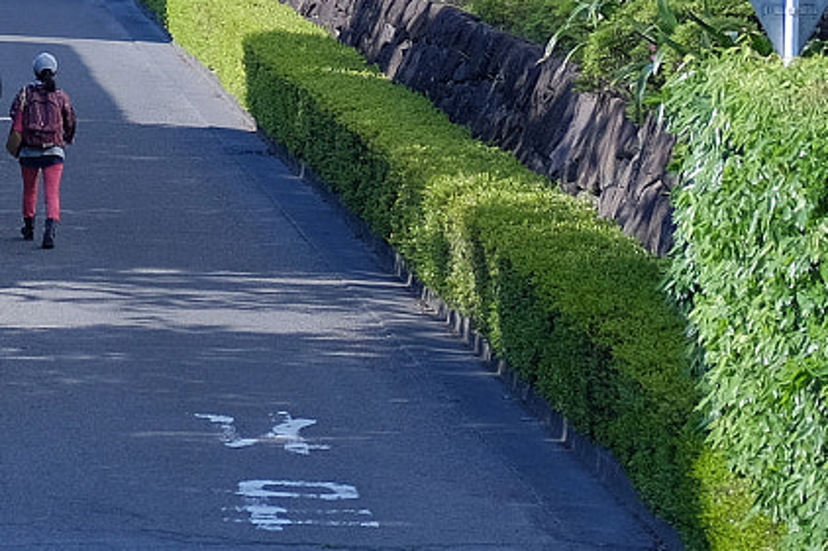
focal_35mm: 201
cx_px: -94
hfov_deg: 10.1
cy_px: -392
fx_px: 4621
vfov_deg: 6.7
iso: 200
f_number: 2
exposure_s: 1/1800
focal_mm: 35
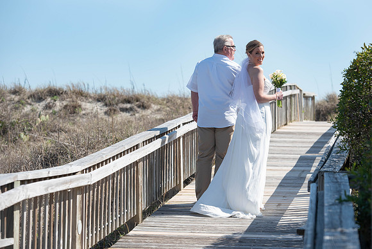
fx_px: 1367
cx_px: 205
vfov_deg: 10.4
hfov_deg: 15.5
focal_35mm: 132
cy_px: 112
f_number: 4.5
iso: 400
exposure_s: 1/2000
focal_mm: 120
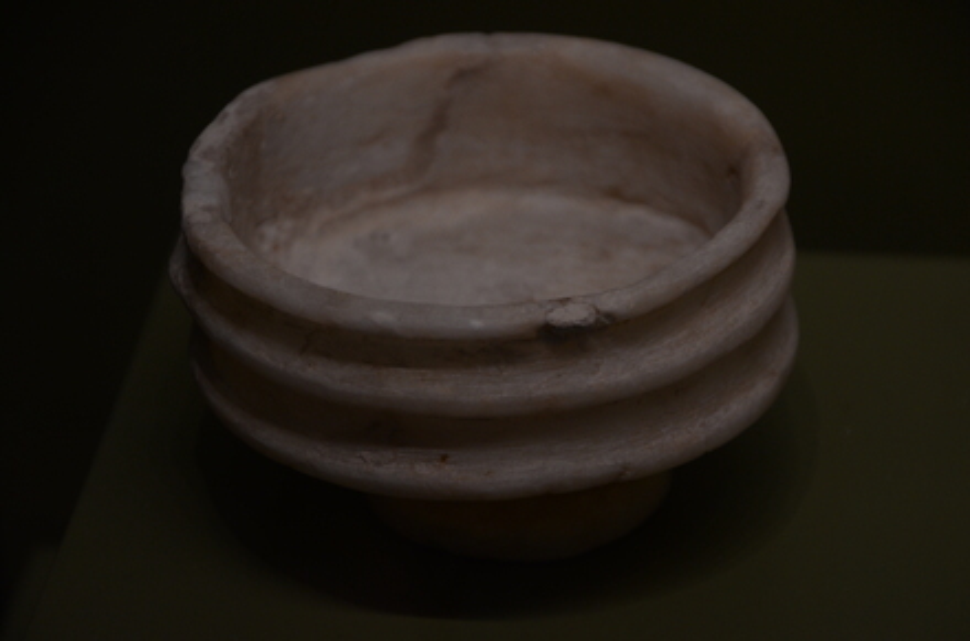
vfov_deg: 6.7
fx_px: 5443
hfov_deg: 10.2
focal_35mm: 202
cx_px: 485
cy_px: 320
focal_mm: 135
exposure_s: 1/40
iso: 1000
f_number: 6
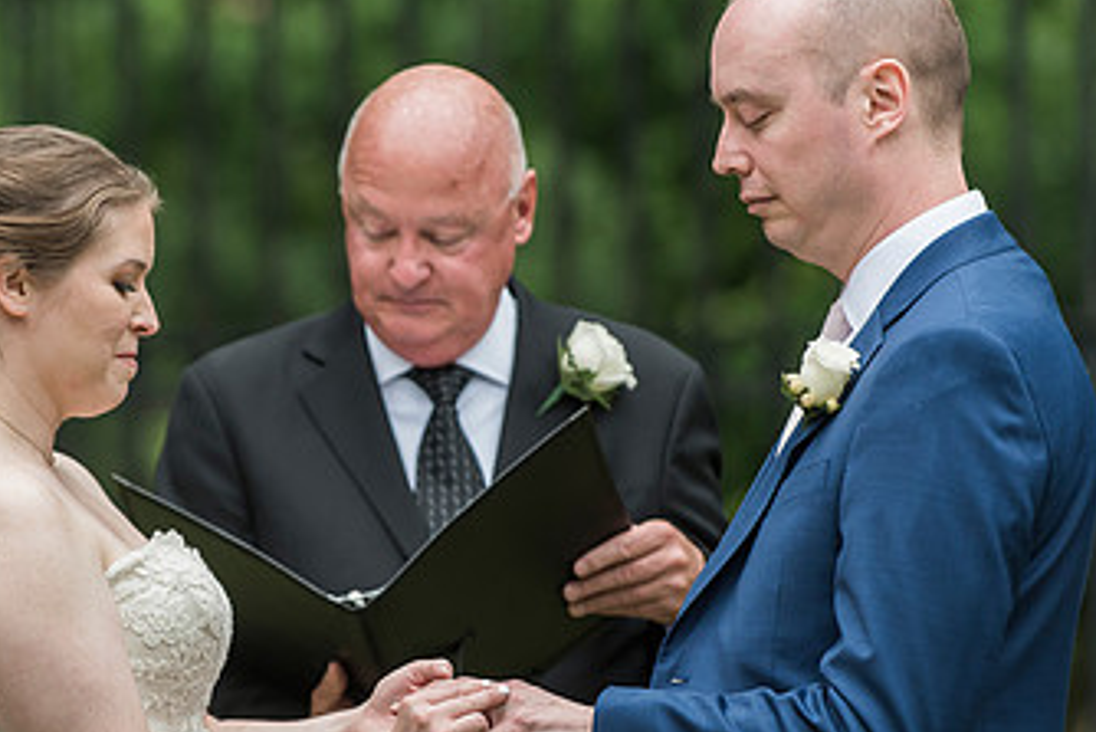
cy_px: 494
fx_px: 10842
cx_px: 333
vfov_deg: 3.9
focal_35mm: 356
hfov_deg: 5.8
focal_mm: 200
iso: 800
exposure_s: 1/640
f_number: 4
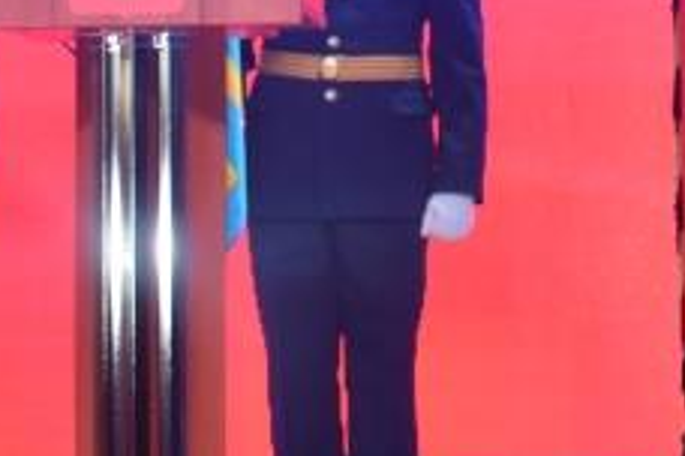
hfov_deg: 9.8
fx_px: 3843
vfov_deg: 6.7
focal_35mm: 202
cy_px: -116
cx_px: 1130
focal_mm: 30
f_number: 5.6
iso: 800
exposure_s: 1/125
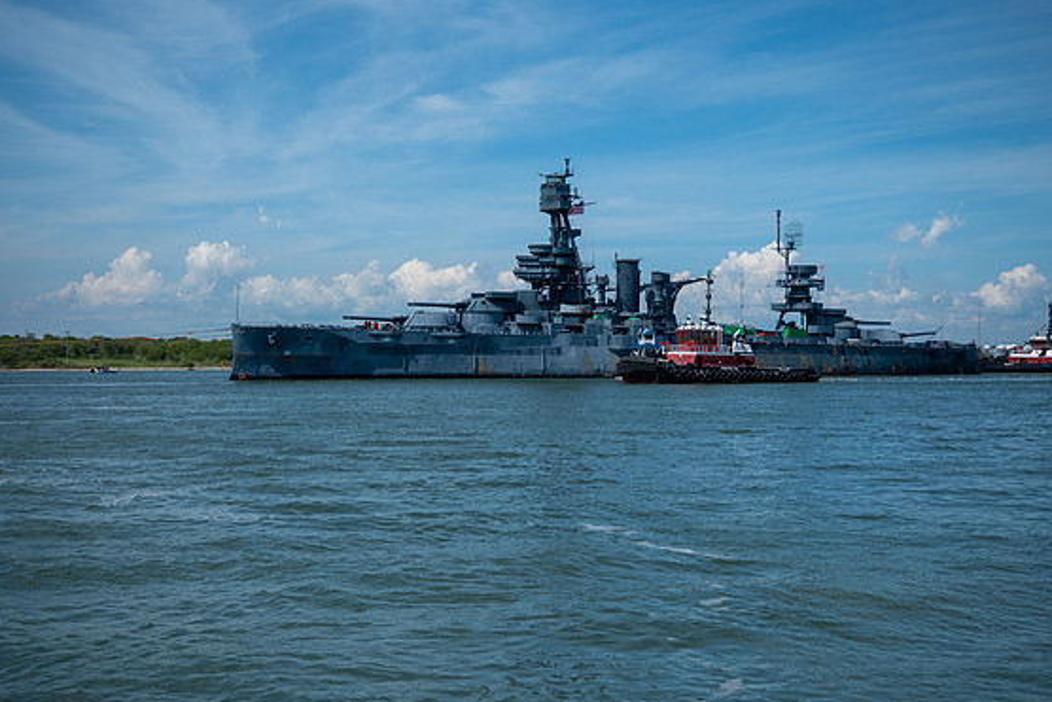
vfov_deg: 28.1
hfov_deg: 41.1
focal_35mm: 48
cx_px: 513
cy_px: 353
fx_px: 1403
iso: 160
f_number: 4
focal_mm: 30.8
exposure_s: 1/2400
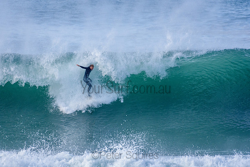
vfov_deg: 1.8
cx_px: 125
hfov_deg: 2.7
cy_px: 84
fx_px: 5209
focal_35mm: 750
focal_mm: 500
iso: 560
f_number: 5.6
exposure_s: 1/2000
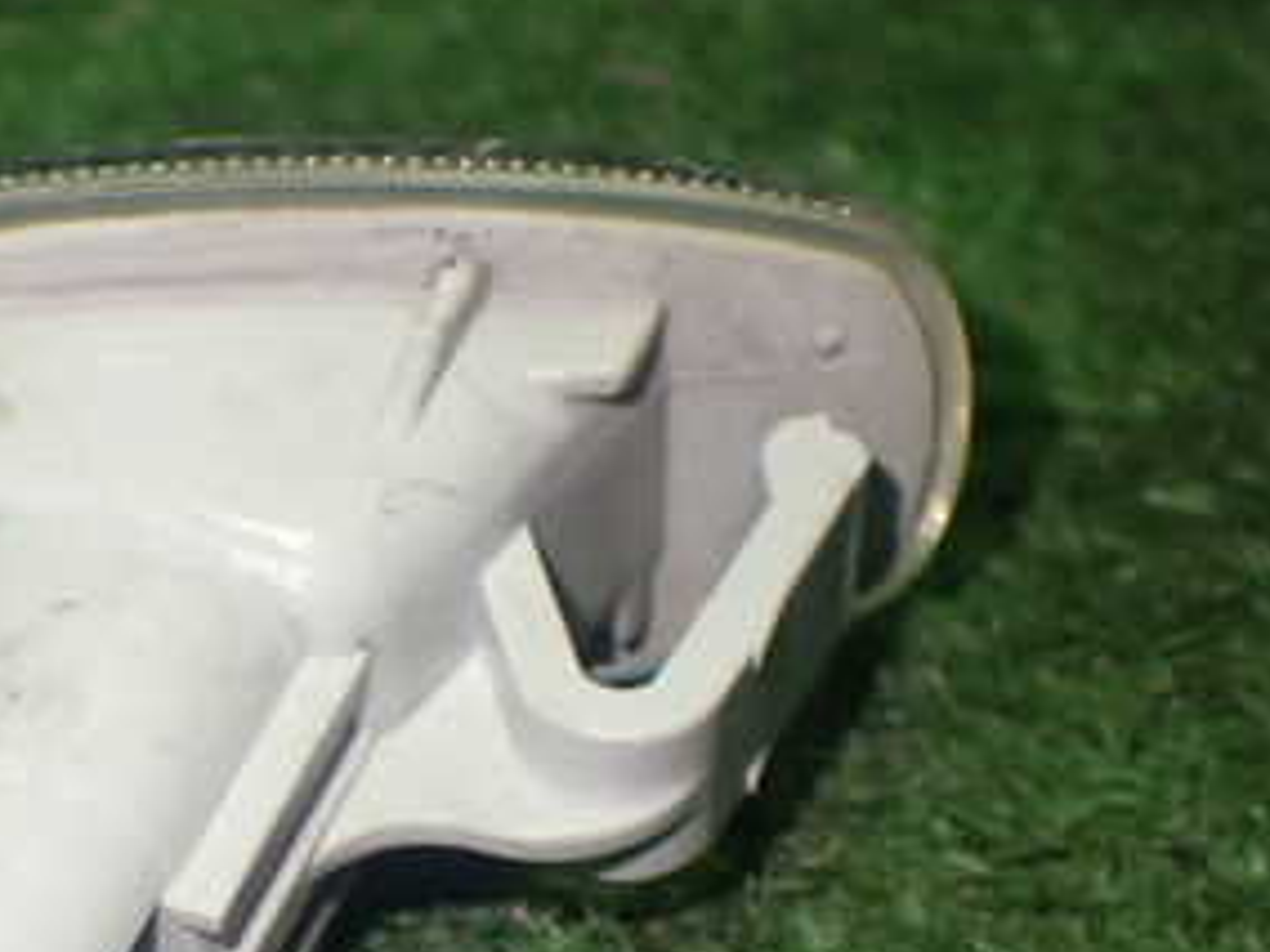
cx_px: 152
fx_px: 3412
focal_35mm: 93
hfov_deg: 20.7
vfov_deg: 15.8
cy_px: 769
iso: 320
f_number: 2.9
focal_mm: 7.84
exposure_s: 1/40
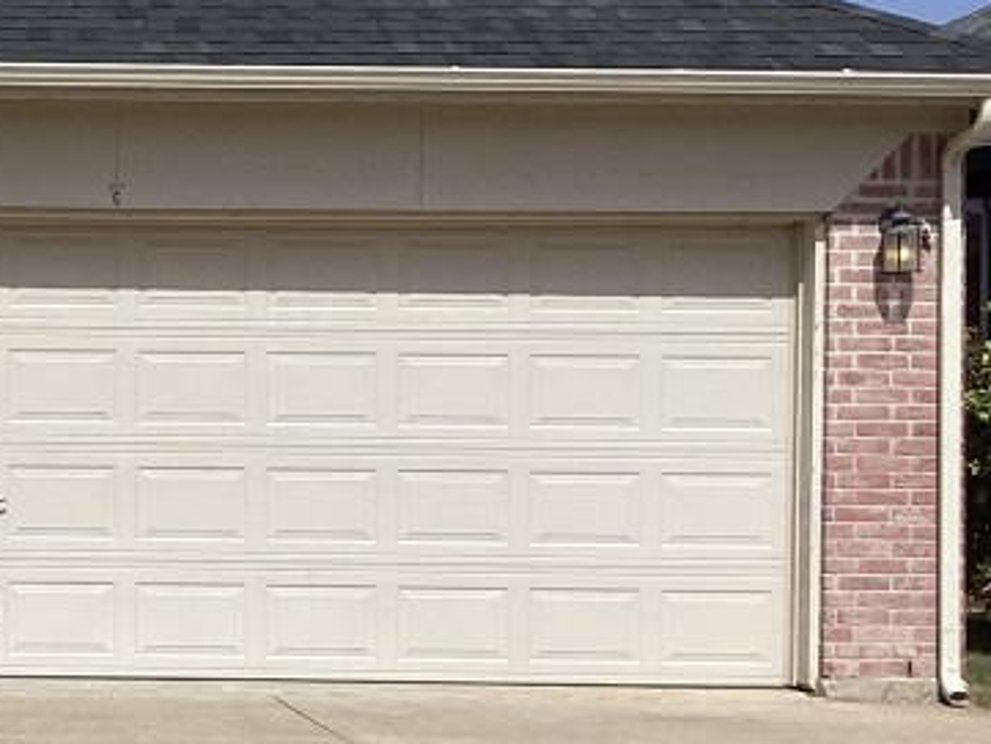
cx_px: -283
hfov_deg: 20.4
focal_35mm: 88
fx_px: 2520
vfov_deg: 16.8
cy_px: 327
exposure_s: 1/2398
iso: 25
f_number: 2.4
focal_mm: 3.3
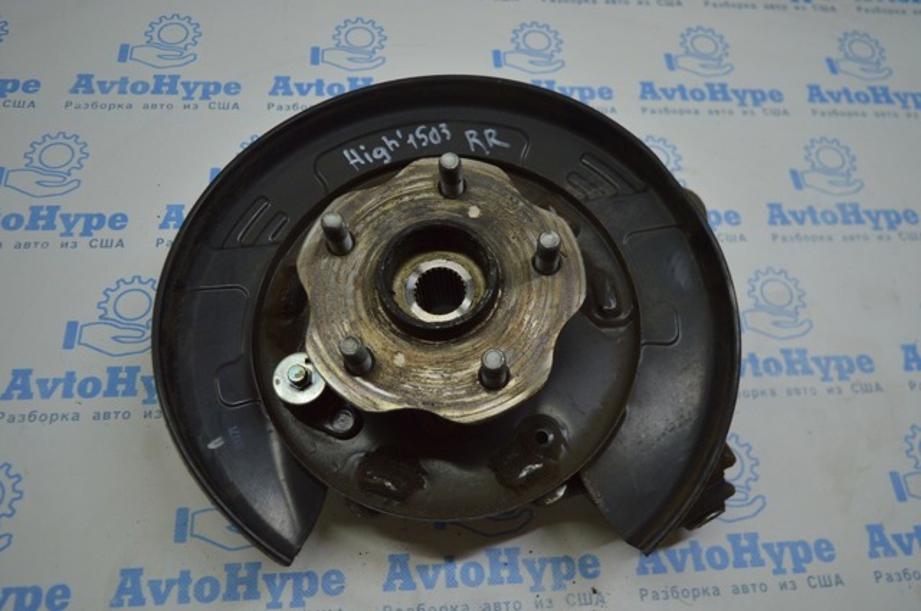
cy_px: 306
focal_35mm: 32
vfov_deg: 41.6
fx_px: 805
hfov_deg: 59.6
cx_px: 460
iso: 400
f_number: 3.8
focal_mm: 21
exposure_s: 1/200
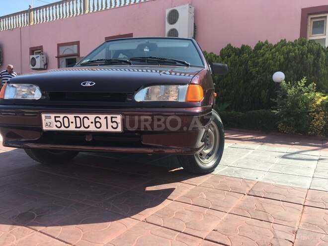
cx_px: 164
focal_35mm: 29
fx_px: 275
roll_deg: -0.7
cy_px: 123
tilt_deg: -3.9
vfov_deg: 48.2
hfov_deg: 61.7
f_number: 2.2
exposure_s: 1/894
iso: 25
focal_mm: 4.15
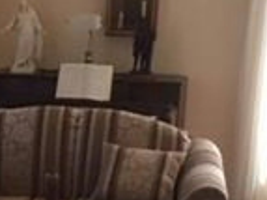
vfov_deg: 11.0
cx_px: -17
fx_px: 1002
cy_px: 280
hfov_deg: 14.9
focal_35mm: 130
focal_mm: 4.15
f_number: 2.2
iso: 32
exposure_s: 1/30
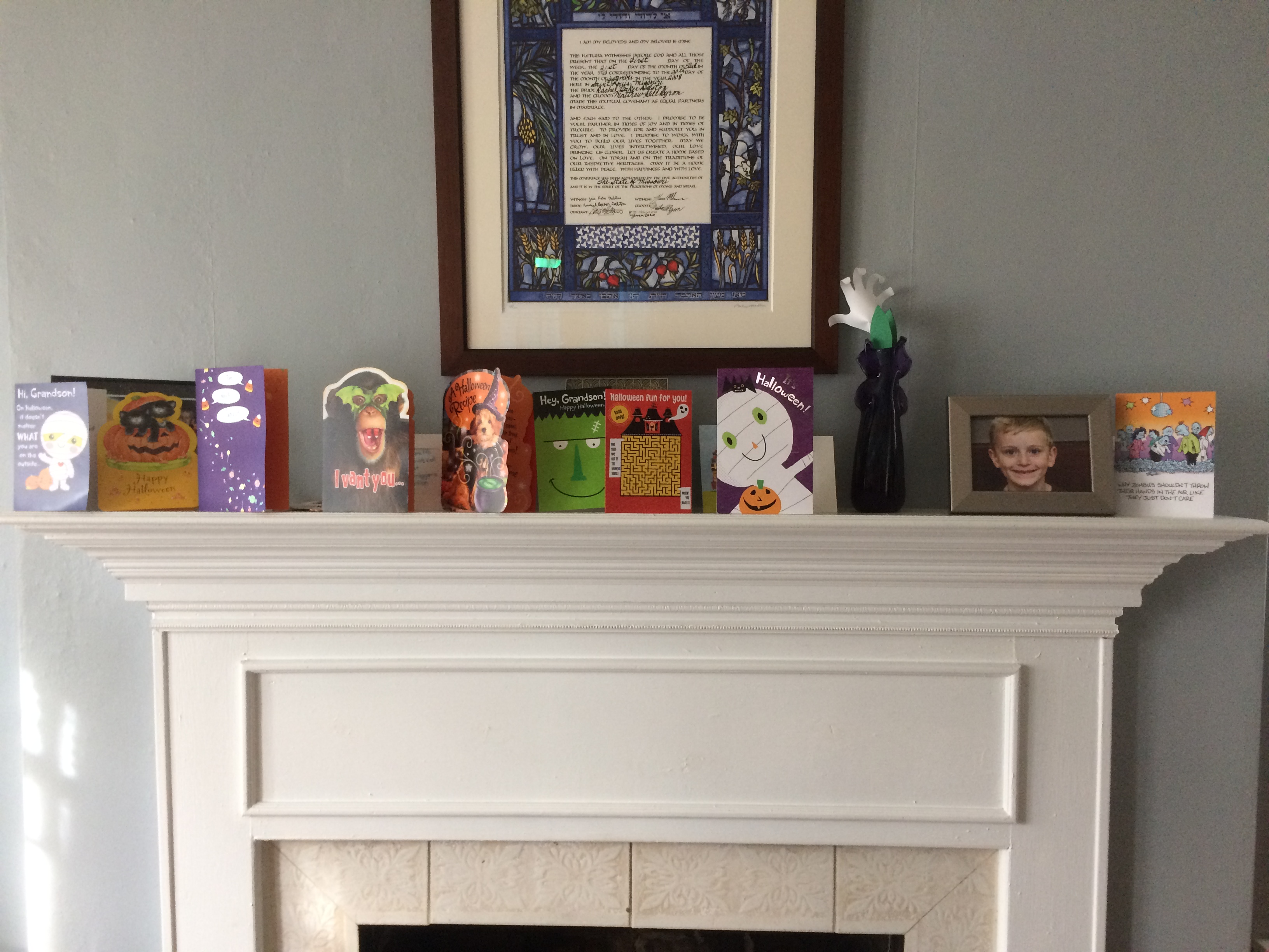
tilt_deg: -6.4
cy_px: 476
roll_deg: +0.9
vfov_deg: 48.2
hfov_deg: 61.7
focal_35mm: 29
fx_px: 1063
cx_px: 634
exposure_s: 1/30
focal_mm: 4.15
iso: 160
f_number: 2.2
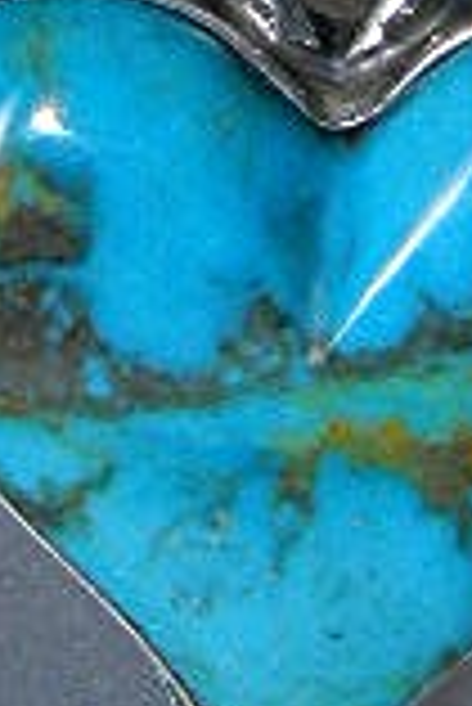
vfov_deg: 10.4
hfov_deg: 7.2
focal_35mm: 191
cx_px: -45
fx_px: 3748
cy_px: -337
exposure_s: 1/30
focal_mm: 8.1
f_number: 7.6
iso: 480
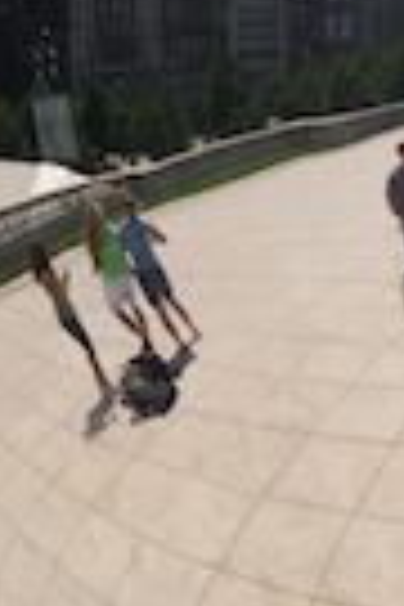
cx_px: 512
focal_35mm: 178
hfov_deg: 7.6
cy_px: 467
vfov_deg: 11.5
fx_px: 2996
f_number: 13
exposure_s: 1/640
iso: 400
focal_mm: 60
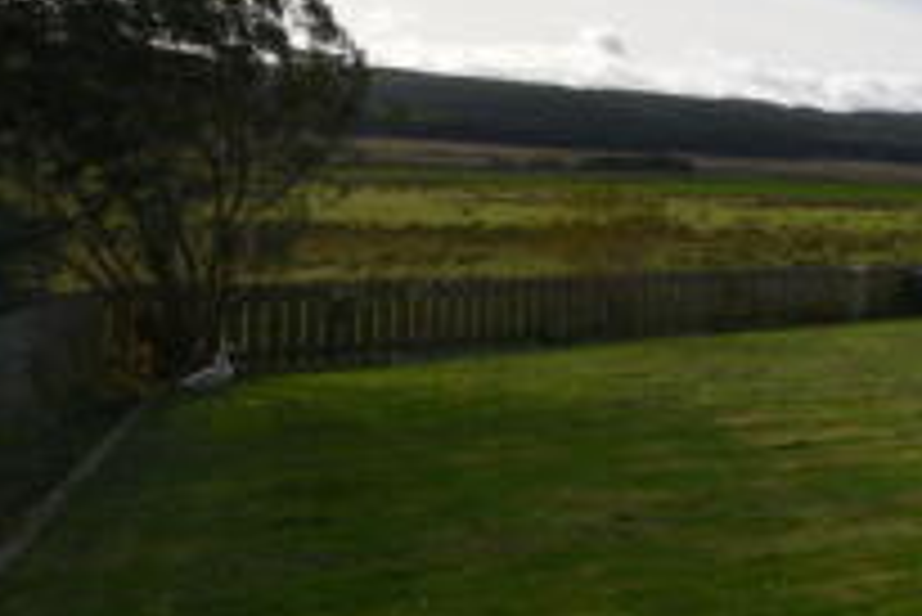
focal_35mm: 48
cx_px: 1396
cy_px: 205
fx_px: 1230
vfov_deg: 27.9
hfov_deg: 27.5
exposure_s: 1/200
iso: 100
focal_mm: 10
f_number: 11
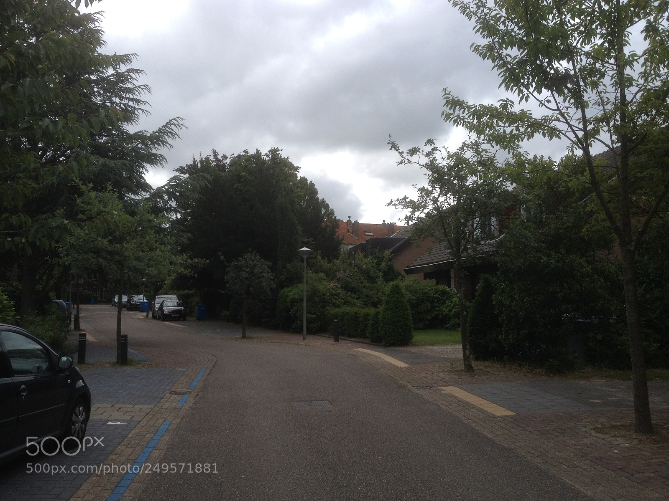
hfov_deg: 52.6
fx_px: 676
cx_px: 334
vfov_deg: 40.7
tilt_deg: +3.2
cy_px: 250
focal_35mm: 35
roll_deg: -0.2
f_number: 2.4
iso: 50
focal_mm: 4.28
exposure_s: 1/1416
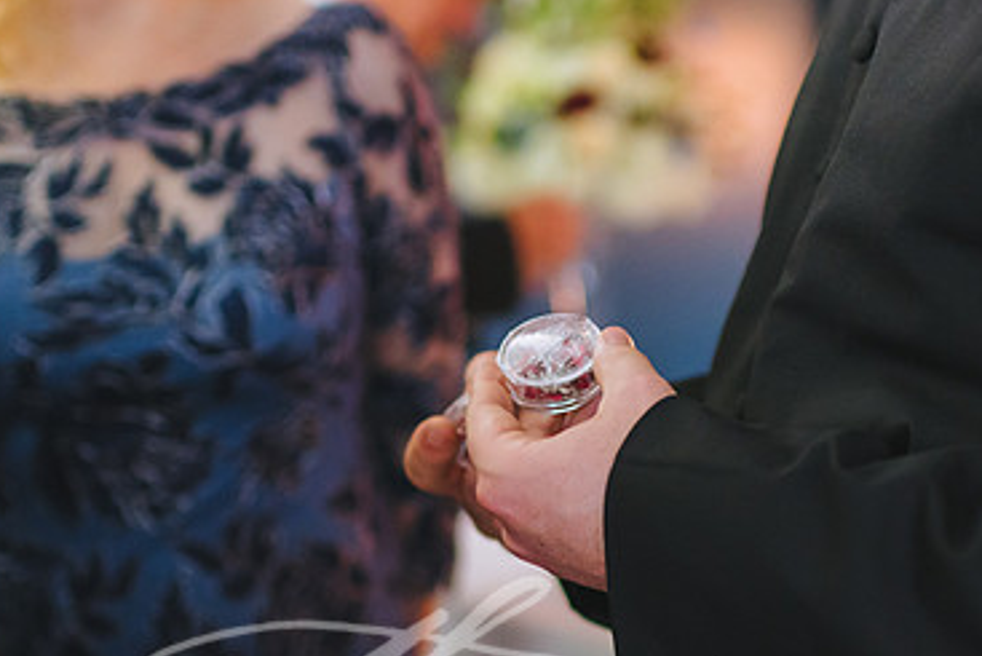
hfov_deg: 29.6
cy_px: 396
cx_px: 538
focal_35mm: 68
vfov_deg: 20.0
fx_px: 1856
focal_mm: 35
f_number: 1.8
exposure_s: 1/250
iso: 1000
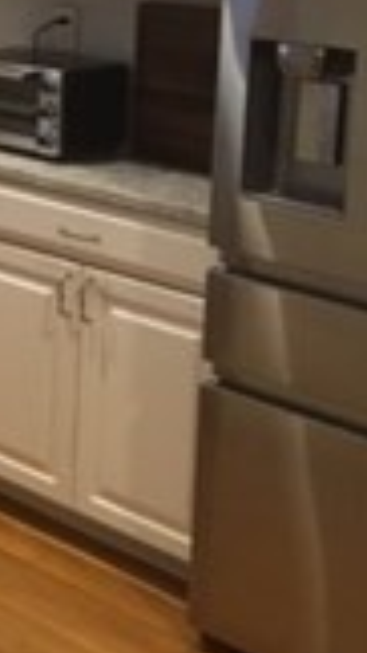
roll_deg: +0.9
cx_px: -298
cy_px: 141
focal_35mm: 88
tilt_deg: -11.4
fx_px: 1524
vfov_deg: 23.9
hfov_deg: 12.5
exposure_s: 1/30
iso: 160
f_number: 2.2
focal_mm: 4.15
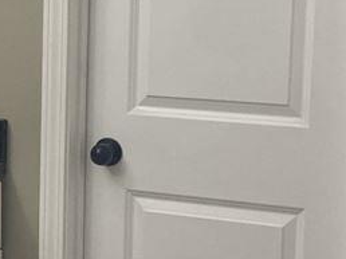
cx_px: -103
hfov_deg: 14.6
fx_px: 1288
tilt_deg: -8.7
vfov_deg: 11.5
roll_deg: -0.1
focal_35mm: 129
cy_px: 121
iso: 125
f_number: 1.8
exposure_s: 1/60
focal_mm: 4.25
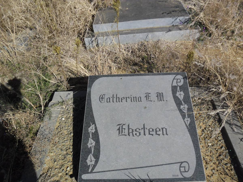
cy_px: 91
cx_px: 122
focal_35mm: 27
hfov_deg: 65.3
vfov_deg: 51.4
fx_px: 190
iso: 80
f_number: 9
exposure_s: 1/197
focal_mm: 4.9
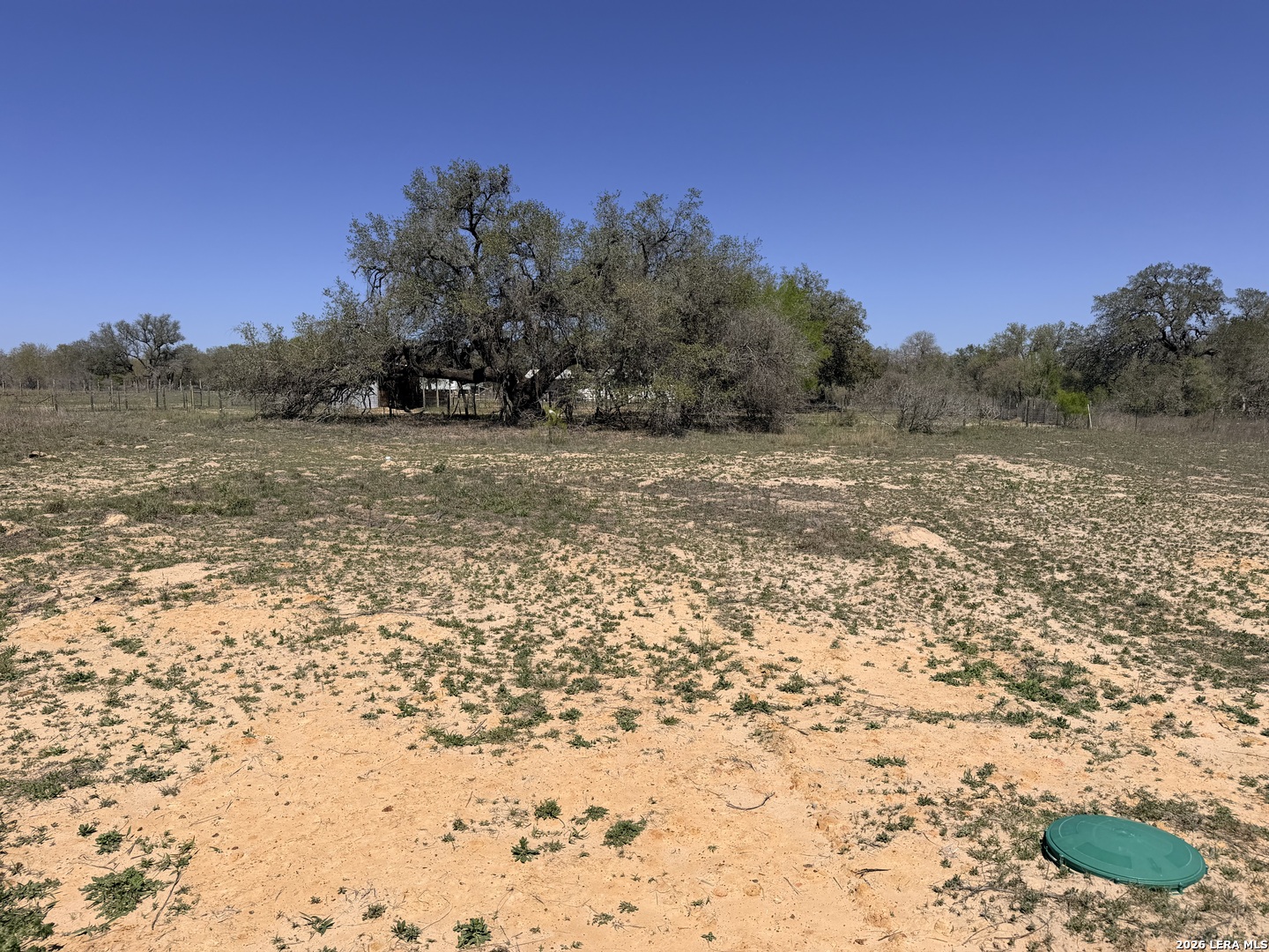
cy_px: 476
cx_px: 634
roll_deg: +0.9
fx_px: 880
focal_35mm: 24
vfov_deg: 56.8
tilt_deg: -6.9
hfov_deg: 71.6
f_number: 1.78
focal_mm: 6.76
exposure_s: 1/10309
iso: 80
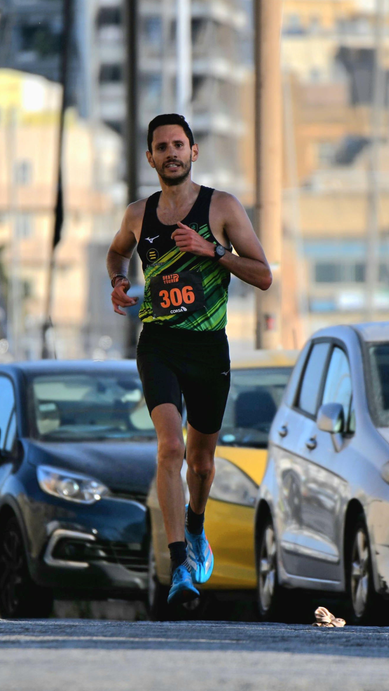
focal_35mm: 420
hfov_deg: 2.9
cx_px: 185
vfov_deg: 5.1
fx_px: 7701
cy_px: 346
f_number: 6.3
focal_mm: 400
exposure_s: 1/1000
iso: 160
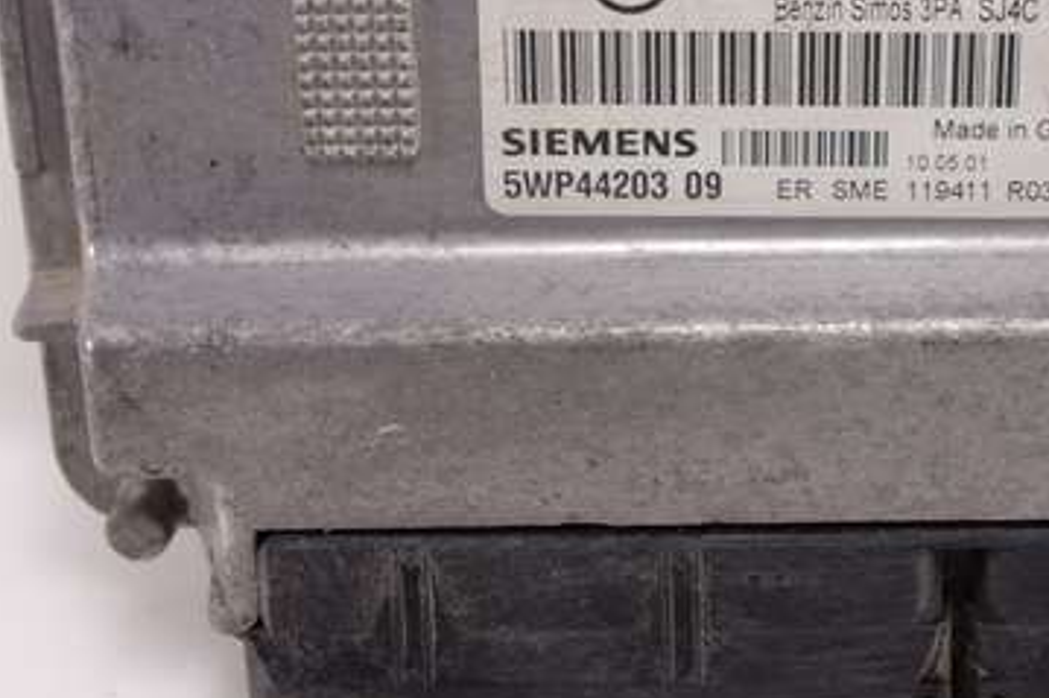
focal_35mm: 64
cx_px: 754
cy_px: 42
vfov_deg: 20.7
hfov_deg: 31.0
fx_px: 1864
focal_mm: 10.4
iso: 125
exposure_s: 1/100
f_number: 2.2
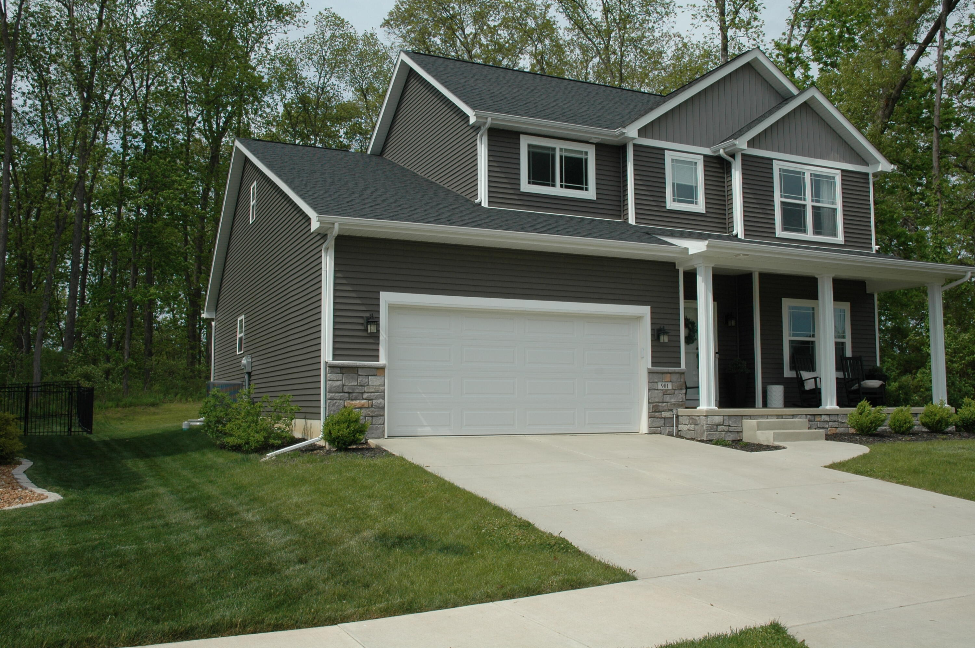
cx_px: 488
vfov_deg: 39.9
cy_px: 324
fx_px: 893
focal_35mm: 33
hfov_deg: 57.3
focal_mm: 22
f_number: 10
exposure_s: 1/400
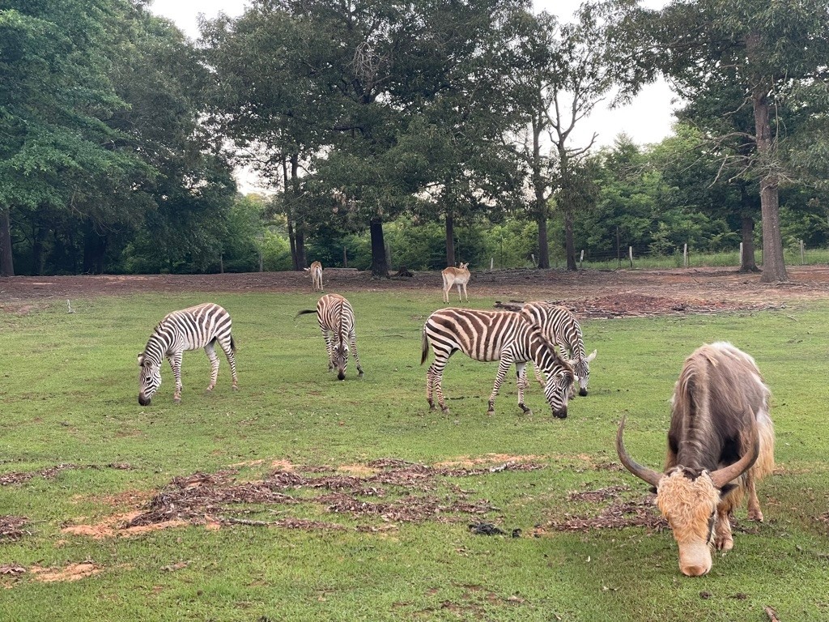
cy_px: 311
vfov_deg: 28.0
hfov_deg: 36.8
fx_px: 1245
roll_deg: +4.1
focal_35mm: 52
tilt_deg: -2.0
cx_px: 414
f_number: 2
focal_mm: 6
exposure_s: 1/99
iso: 100
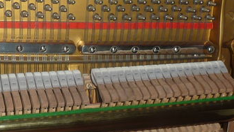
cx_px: 29
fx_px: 503
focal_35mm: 81
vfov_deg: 14.9
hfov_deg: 25.5
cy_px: 101
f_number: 3.3
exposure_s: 1/125
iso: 100
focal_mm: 4.1
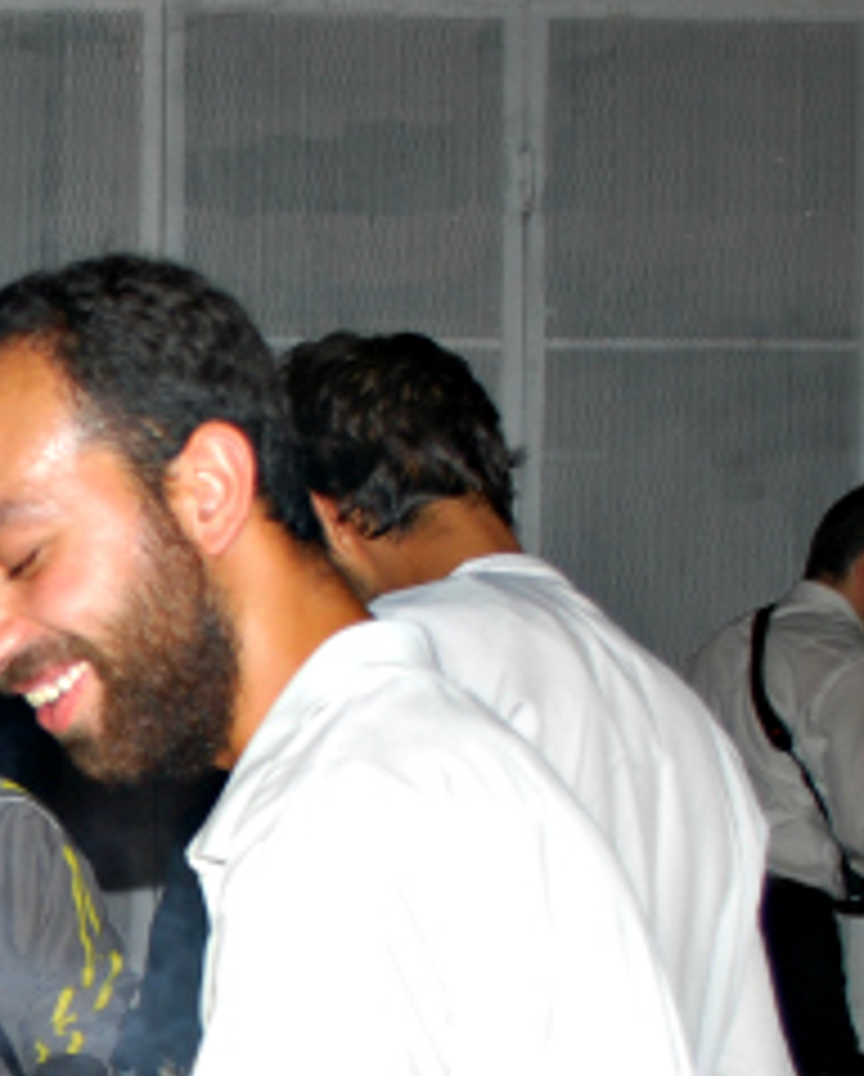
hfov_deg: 13.1
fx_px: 3603
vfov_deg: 16.7
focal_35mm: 113
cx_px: -338
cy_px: 997
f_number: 4.2
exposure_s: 1/60
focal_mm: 24
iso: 200
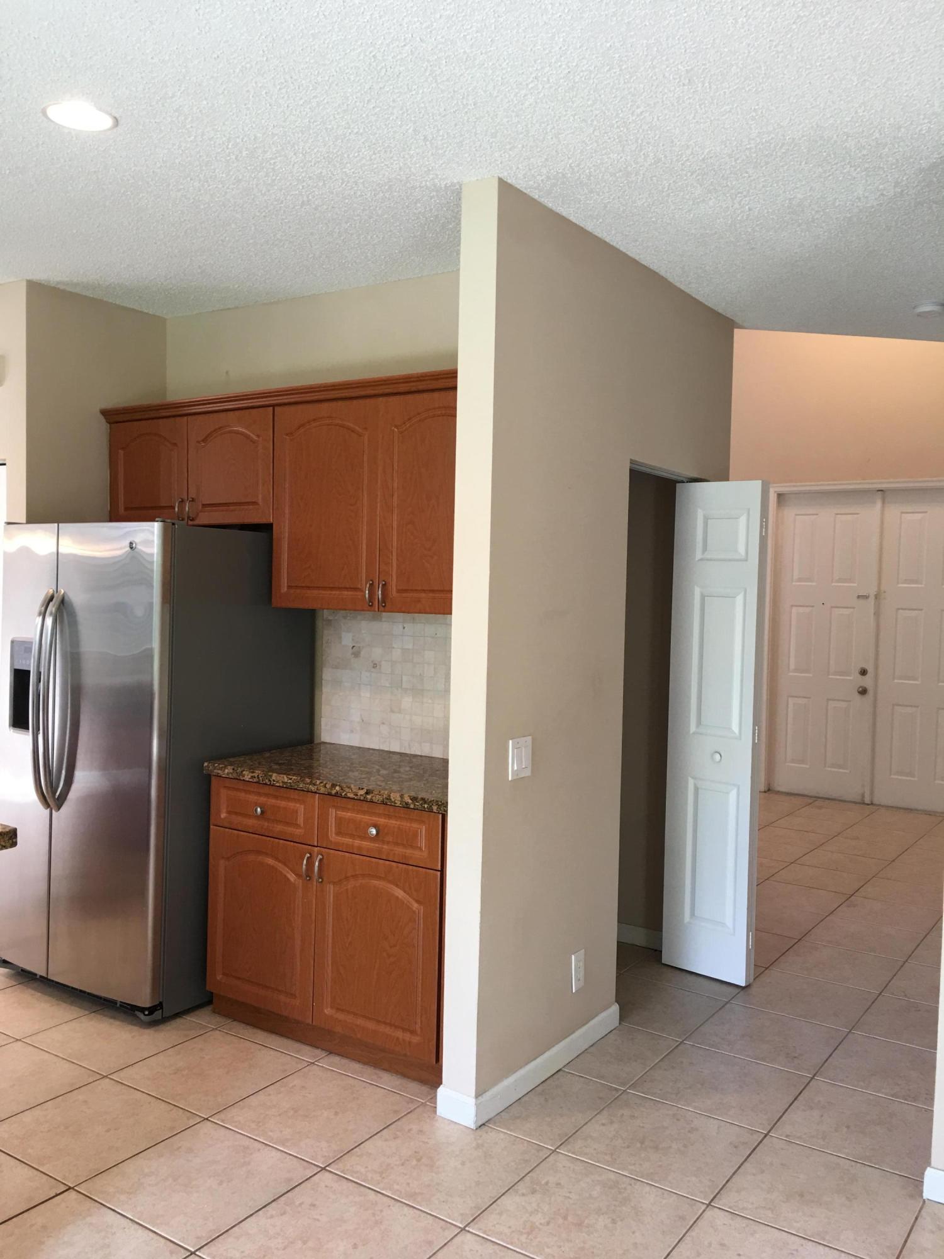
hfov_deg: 48.2
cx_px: 472
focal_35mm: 29
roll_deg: -1.3
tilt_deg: -0.8
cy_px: 630
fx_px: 1054
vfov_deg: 61.7
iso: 25
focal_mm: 4.15
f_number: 2.2
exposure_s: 1/15
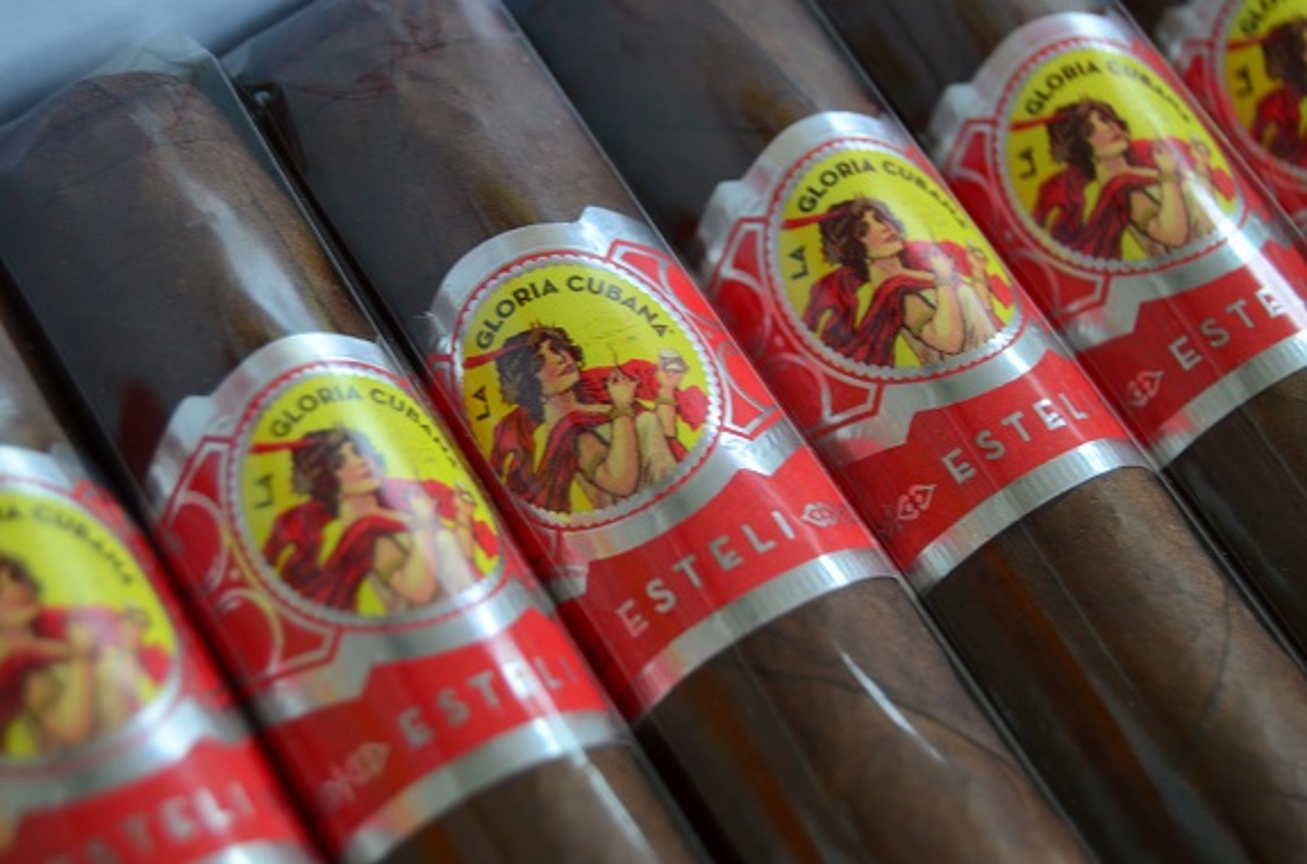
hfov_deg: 24.7
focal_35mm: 82
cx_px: 654
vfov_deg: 16.5
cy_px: 432
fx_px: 2987
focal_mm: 55
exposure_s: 1/30
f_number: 6.3
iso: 160
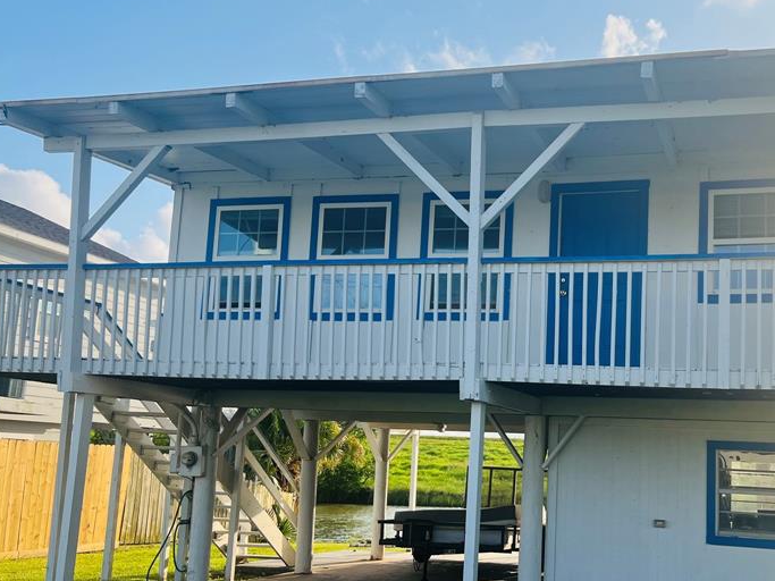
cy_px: 345
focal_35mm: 39
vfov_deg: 36.7
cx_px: 530
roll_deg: -2.1
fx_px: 873
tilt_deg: +7.9
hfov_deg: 46.9
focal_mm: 5.7
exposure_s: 1/2571
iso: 50
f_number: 1.5
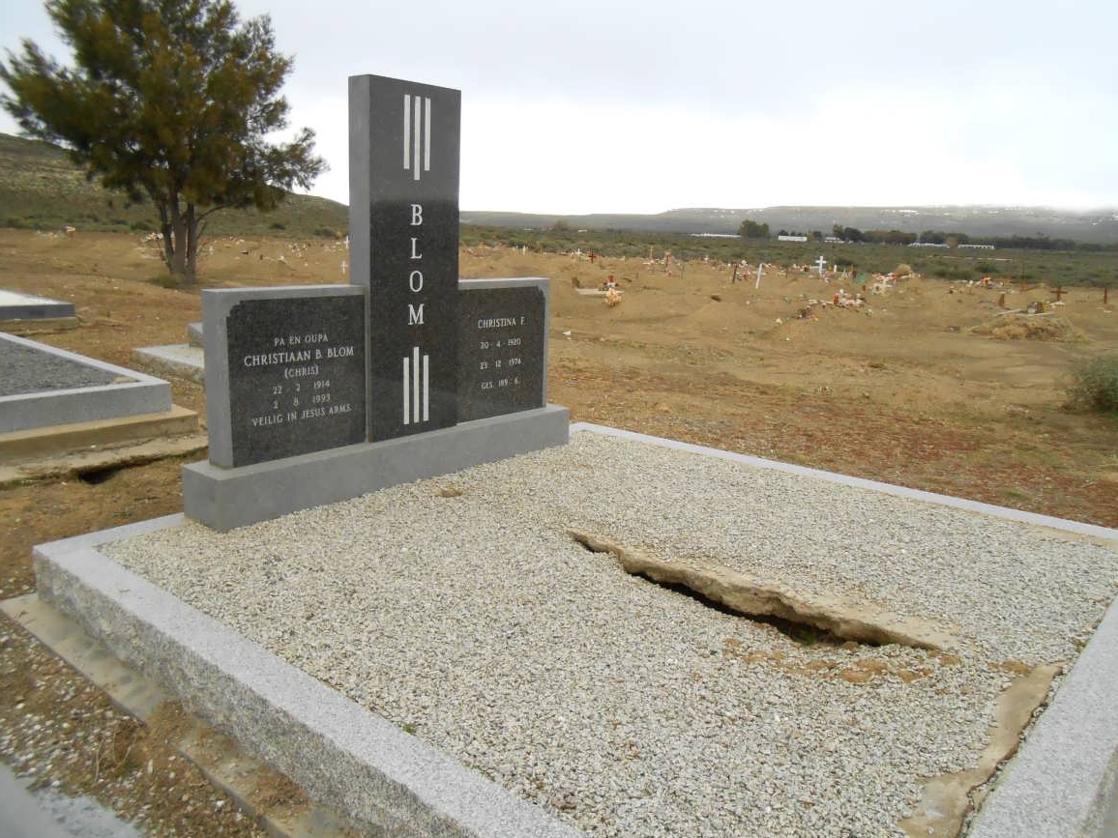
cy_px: 420
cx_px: 540
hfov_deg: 65.3
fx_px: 872
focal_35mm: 27
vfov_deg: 51.4
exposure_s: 1/250
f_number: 3.5
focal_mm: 4.6
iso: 320
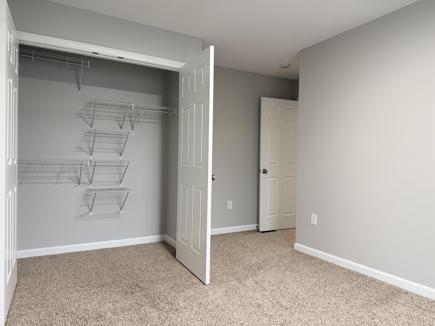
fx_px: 302
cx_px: 218
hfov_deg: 71.6
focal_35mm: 24
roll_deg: -1.2
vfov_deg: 56.8
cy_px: 163
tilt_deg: -0.8
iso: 200
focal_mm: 6.76
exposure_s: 1/60
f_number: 1.78
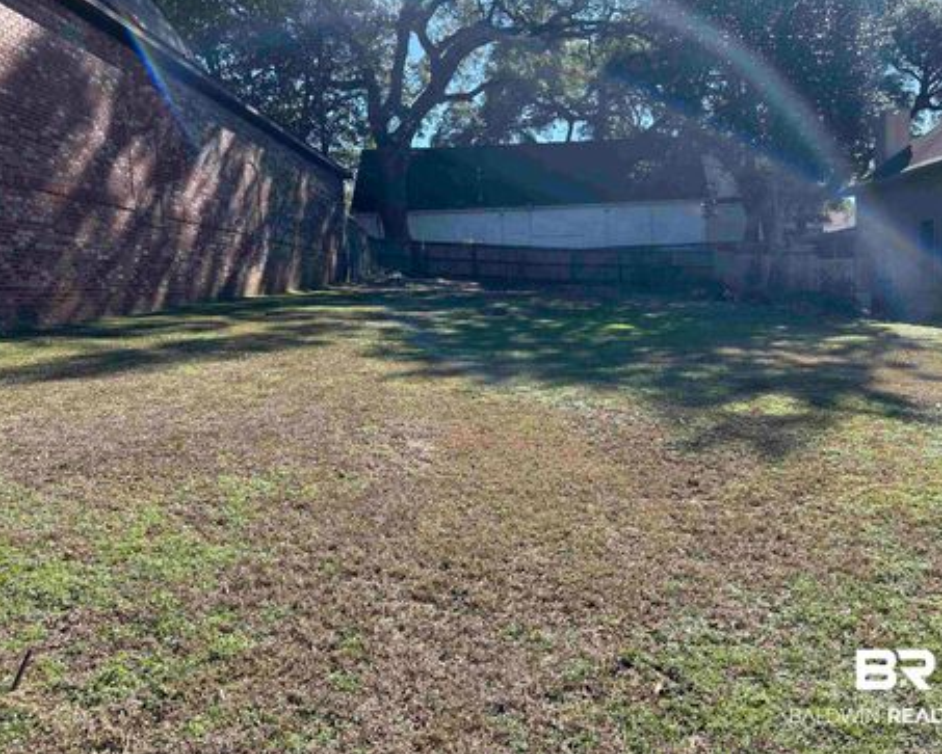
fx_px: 781
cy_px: 373
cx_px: 505
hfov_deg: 62.1
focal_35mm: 28
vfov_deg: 51.6
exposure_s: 1/1724
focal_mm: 5.7
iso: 50
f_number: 1.5
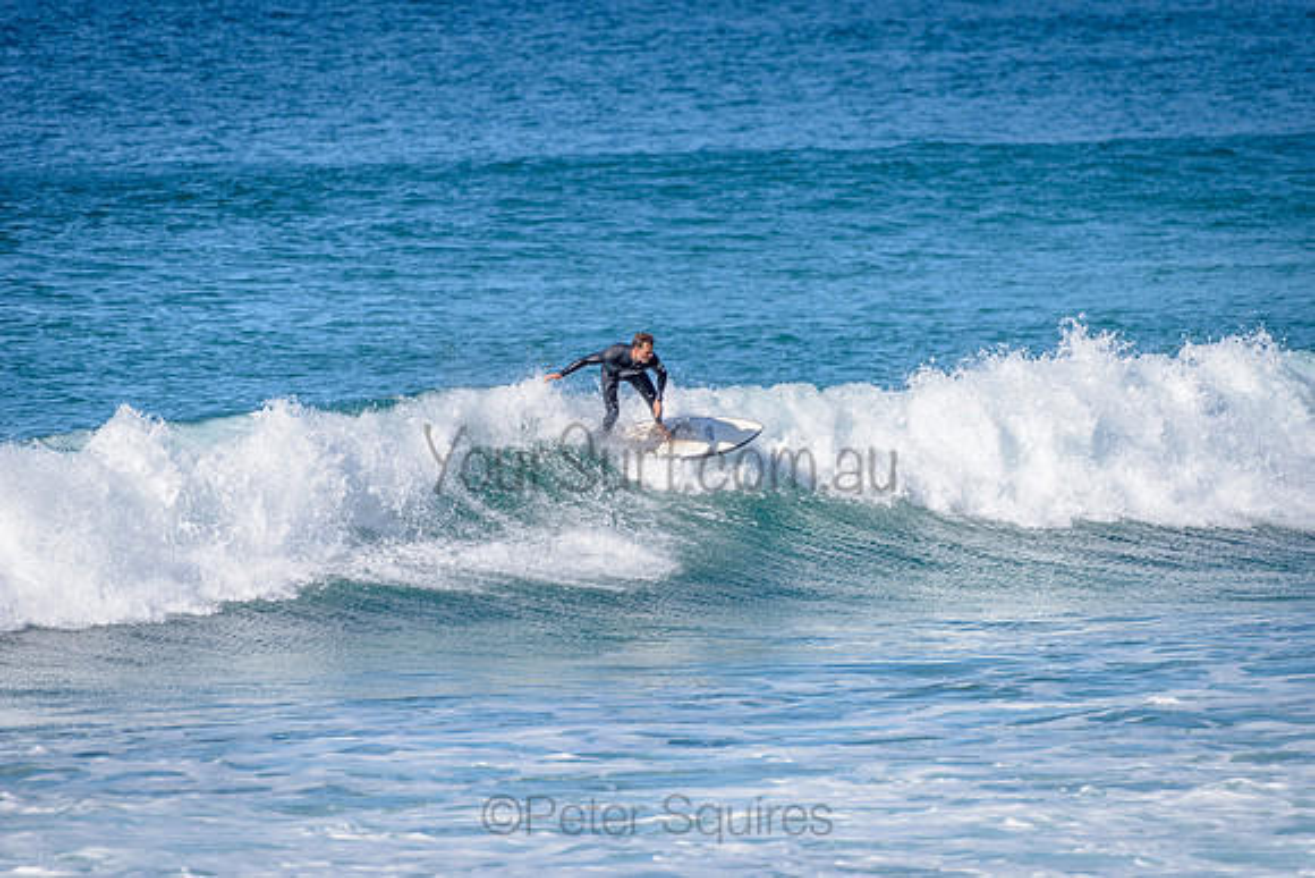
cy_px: 439
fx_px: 18267
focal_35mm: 500
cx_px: 658
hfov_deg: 4.1
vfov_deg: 2.8
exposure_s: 1/2000
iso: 180
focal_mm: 500
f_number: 5.6
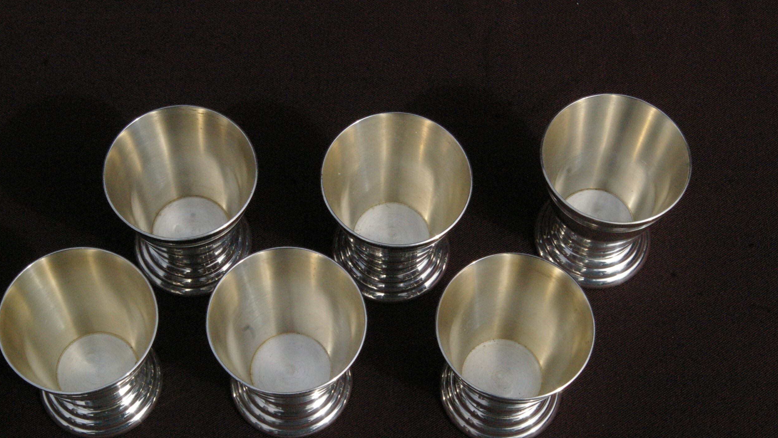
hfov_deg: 42.1
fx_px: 1011
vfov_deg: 24.4
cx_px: 384
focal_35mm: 49
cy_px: 224
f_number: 13
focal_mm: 26
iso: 1600
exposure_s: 1/1000
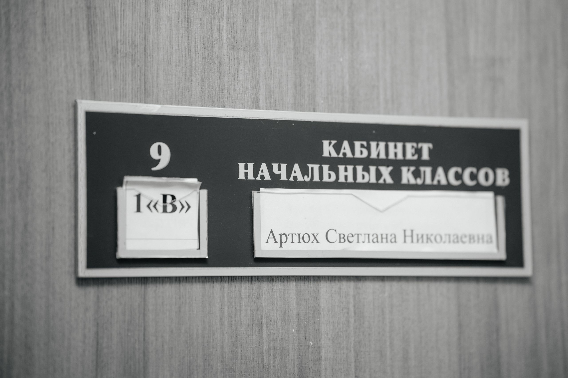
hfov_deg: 21.0
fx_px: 1533
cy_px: 189
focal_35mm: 97
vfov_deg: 14.1
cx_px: 325
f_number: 2.2
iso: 320
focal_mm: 85
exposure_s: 1/250
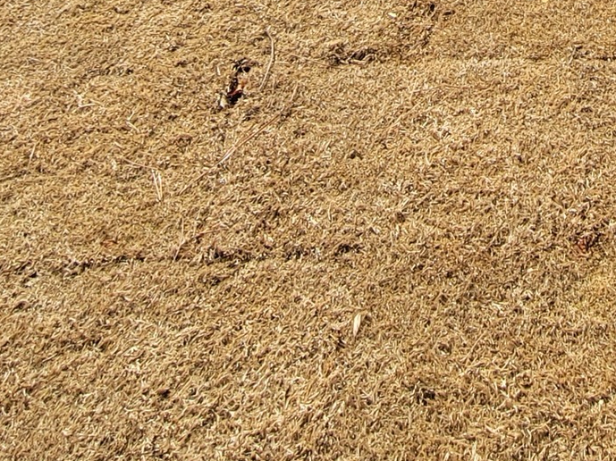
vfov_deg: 17.3
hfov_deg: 32.4
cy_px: -485
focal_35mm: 58
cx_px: 492
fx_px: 1032
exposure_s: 1/1372
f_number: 2.2
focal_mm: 2.2
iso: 50
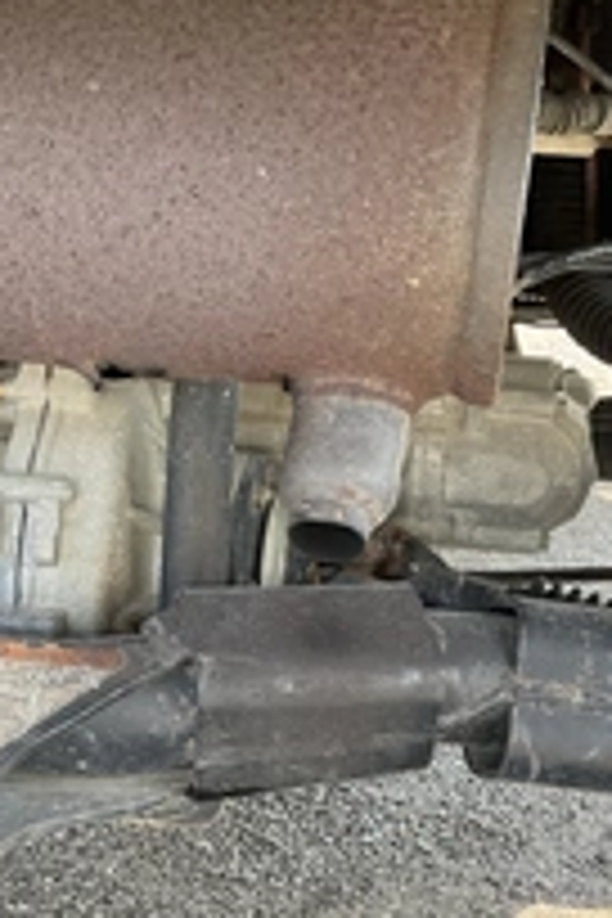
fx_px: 1504
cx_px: 166
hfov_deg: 22.8
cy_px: 585
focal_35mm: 59
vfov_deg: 33.7
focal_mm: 3
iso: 32
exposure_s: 1/132
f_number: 1.8
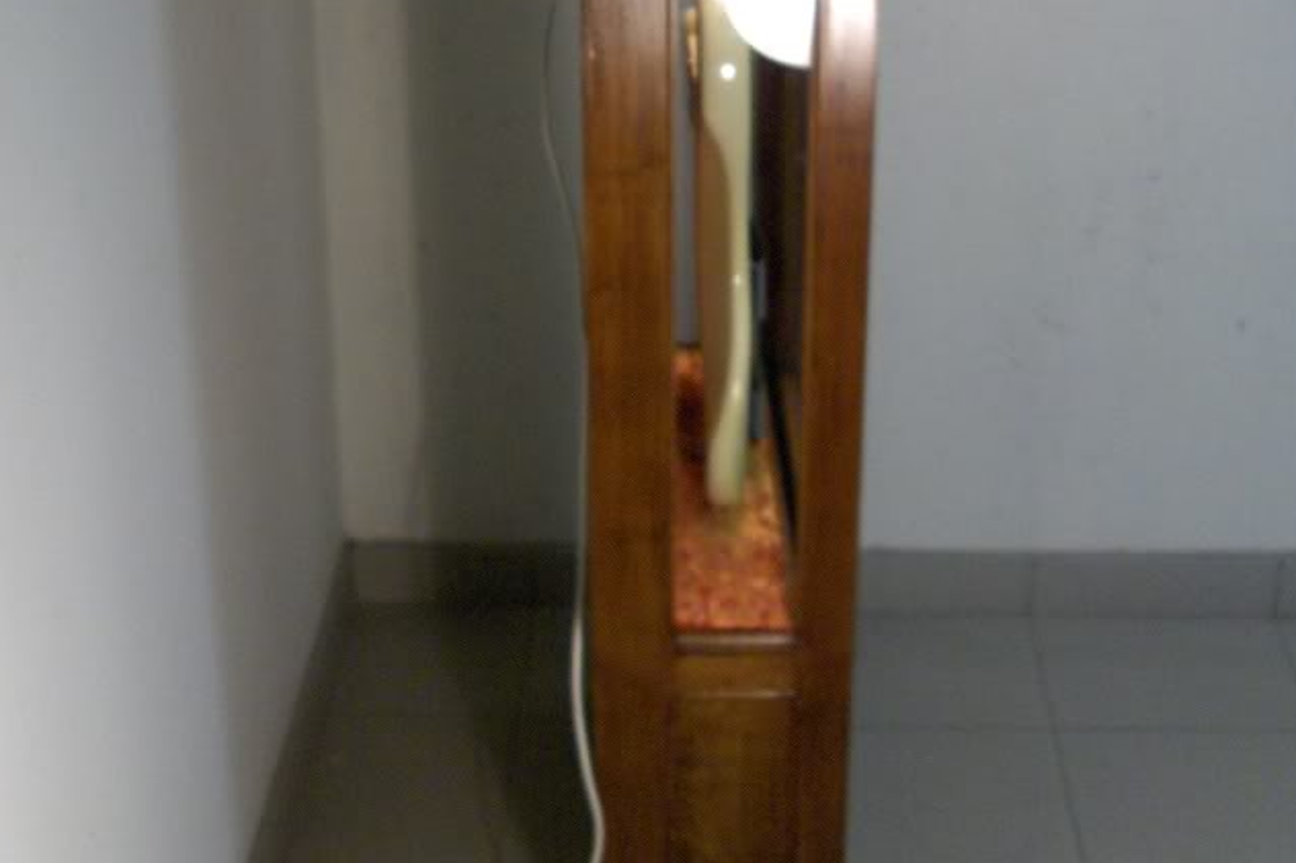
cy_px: 12
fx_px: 2123
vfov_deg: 22.2
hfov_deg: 33.9
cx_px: 605
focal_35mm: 59
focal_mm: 5.8
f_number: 2.6
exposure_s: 1/32.2
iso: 200
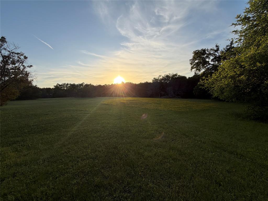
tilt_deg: -3.6
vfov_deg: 85.7
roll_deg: +2.9
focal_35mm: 14
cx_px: 134
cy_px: 100
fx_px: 108
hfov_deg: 102.1
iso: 32
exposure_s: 1/770
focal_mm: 2.22
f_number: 2.2
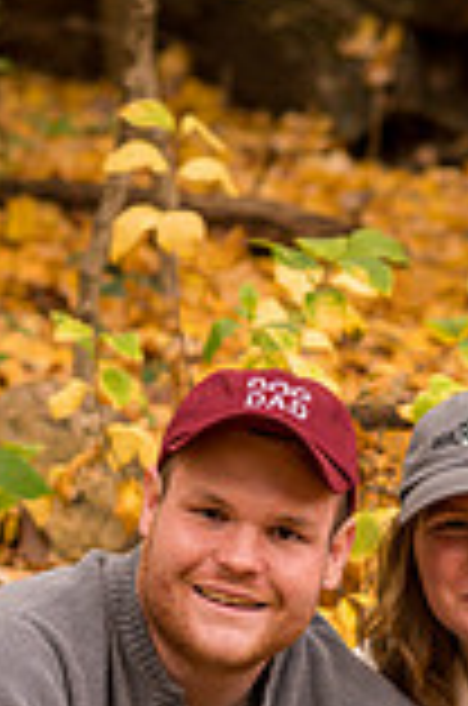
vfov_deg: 8.4
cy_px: 836
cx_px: 371
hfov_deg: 5.6
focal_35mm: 244
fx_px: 4779
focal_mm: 85
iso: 320
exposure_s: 1/250
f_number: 4
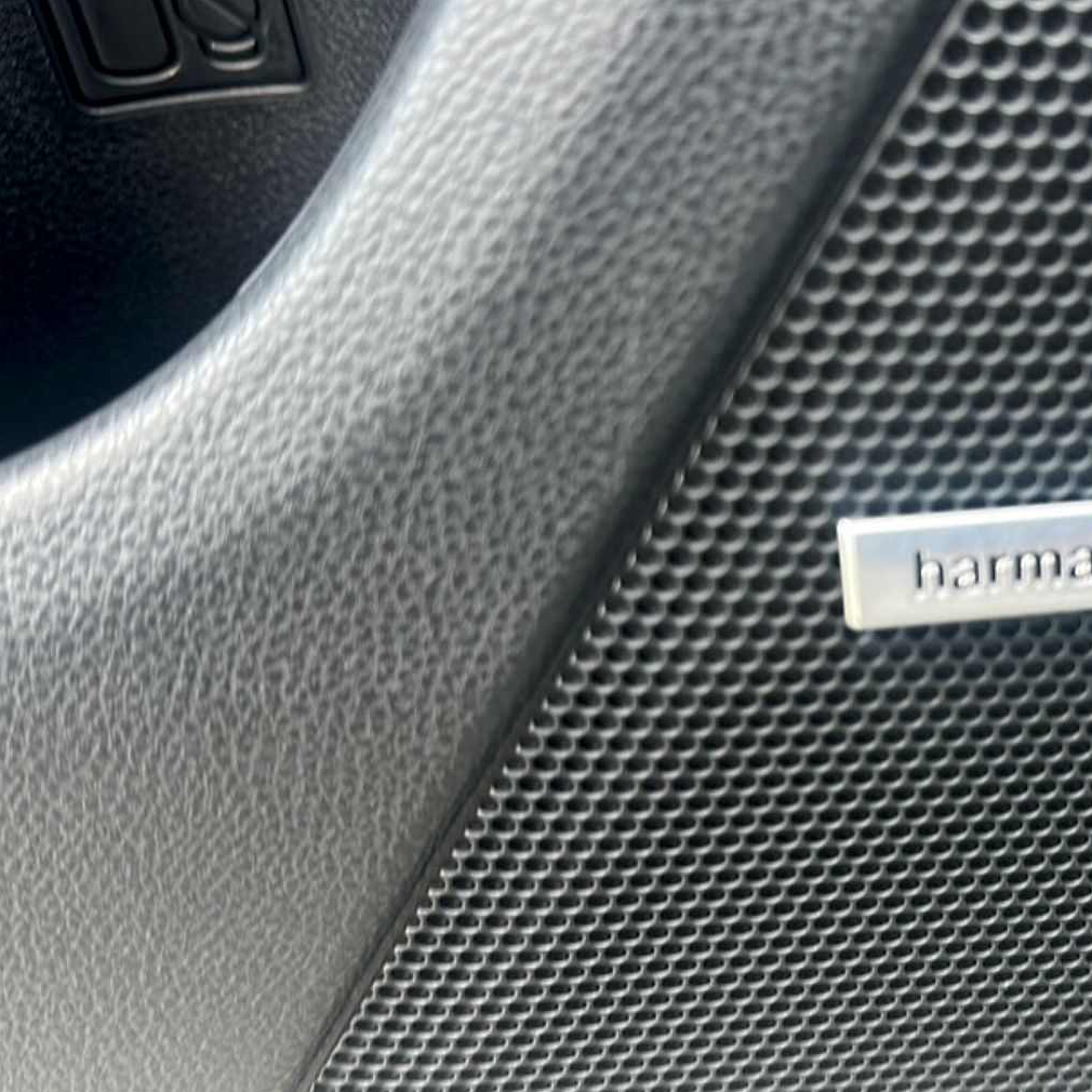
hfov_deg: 45.0
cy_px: 630
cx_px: 863
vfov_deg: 47.1
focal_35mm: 35
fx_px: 1249
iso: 64
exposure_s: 1/62
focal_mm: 6.86
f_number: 1.78
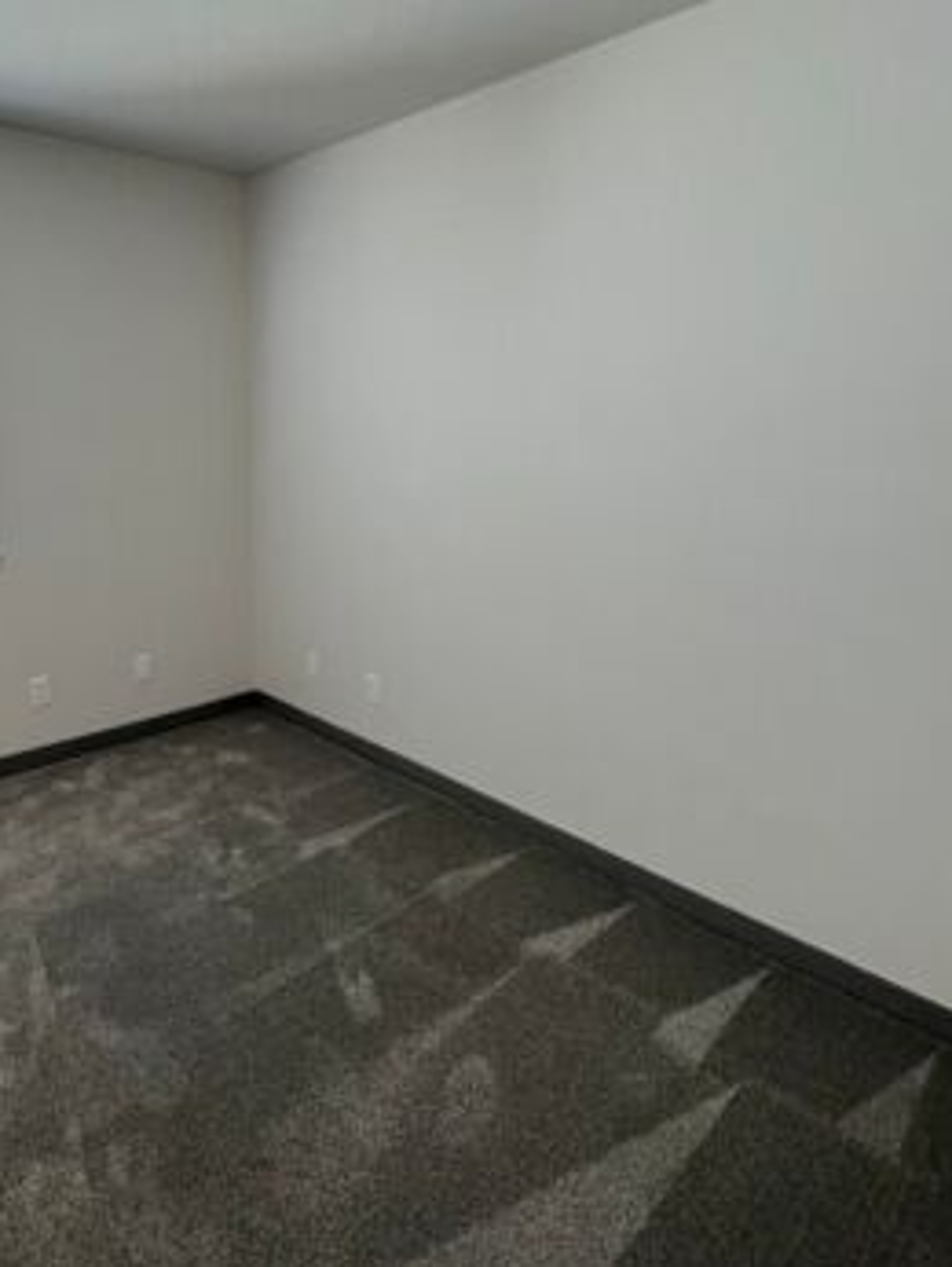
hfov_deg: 64.3
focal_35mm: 20
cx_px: 315
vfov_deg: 81.7
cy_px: 624
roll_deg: -0.7
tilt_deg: -15.0
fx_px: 732
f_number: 1.8
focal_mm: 1.57
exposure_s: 1/120
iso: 250
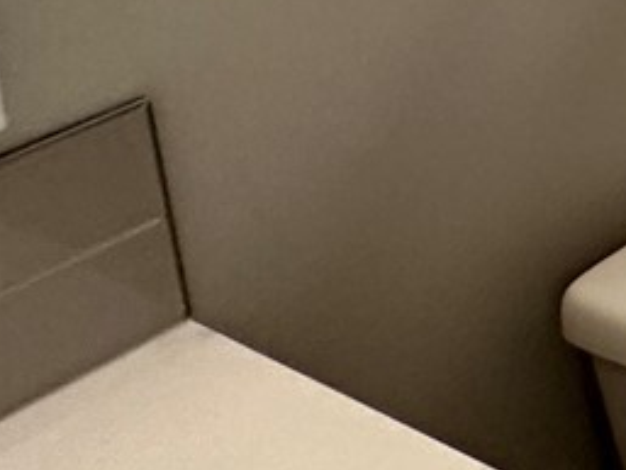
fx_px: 1574
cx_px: 1676
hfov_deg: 13.1
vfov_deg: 13.6
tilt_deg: -8.8
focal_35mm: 87
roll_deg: -0.5
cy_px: -558
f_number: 2.2
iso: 250
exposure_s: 1/60
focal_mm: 2.22
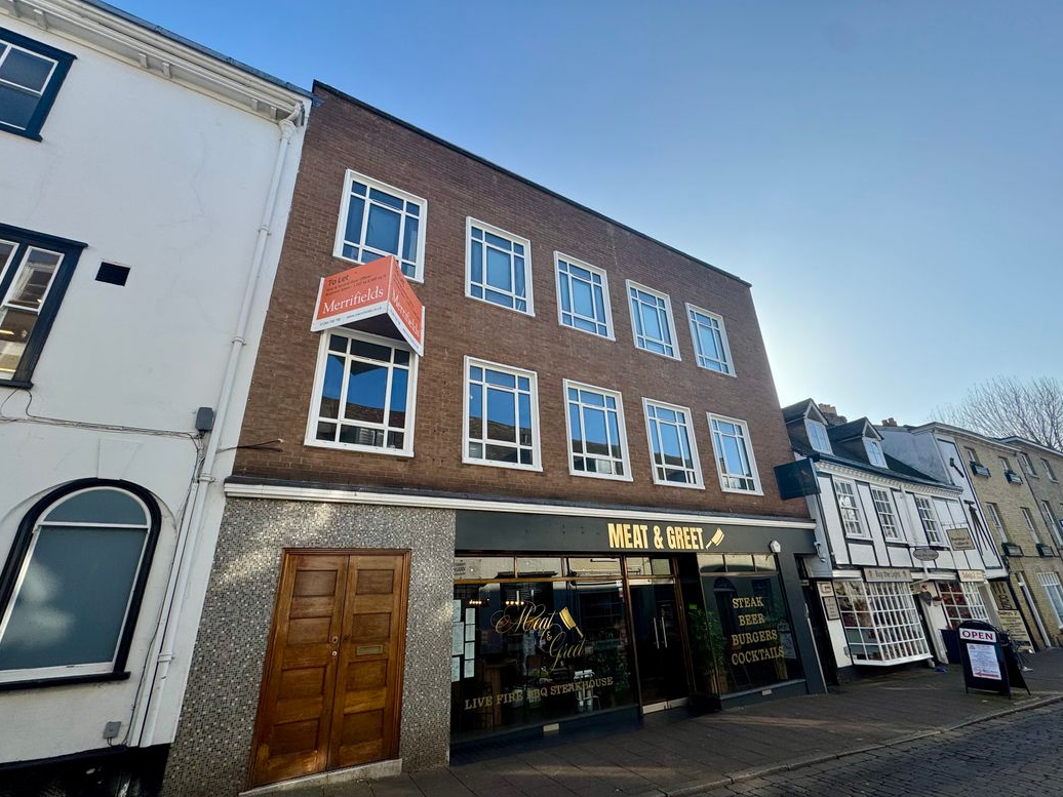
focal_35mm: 15
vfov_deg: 81.7
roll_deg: +3.0
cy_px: 412
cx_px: 527
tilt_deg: +21.5
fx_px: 461
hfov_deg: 98.2
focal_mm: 2.22
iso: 40
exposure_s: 1/1637
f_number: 2.2
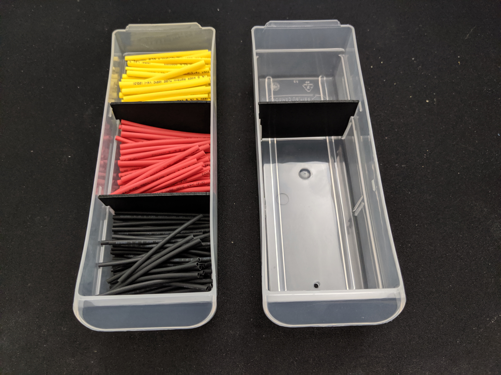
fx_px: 391
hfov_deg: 65.3
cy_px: 188
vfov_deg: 51.4
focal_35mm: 27
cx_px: 250
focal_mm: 4.44
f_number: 1.8
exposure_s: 1/24
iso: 606
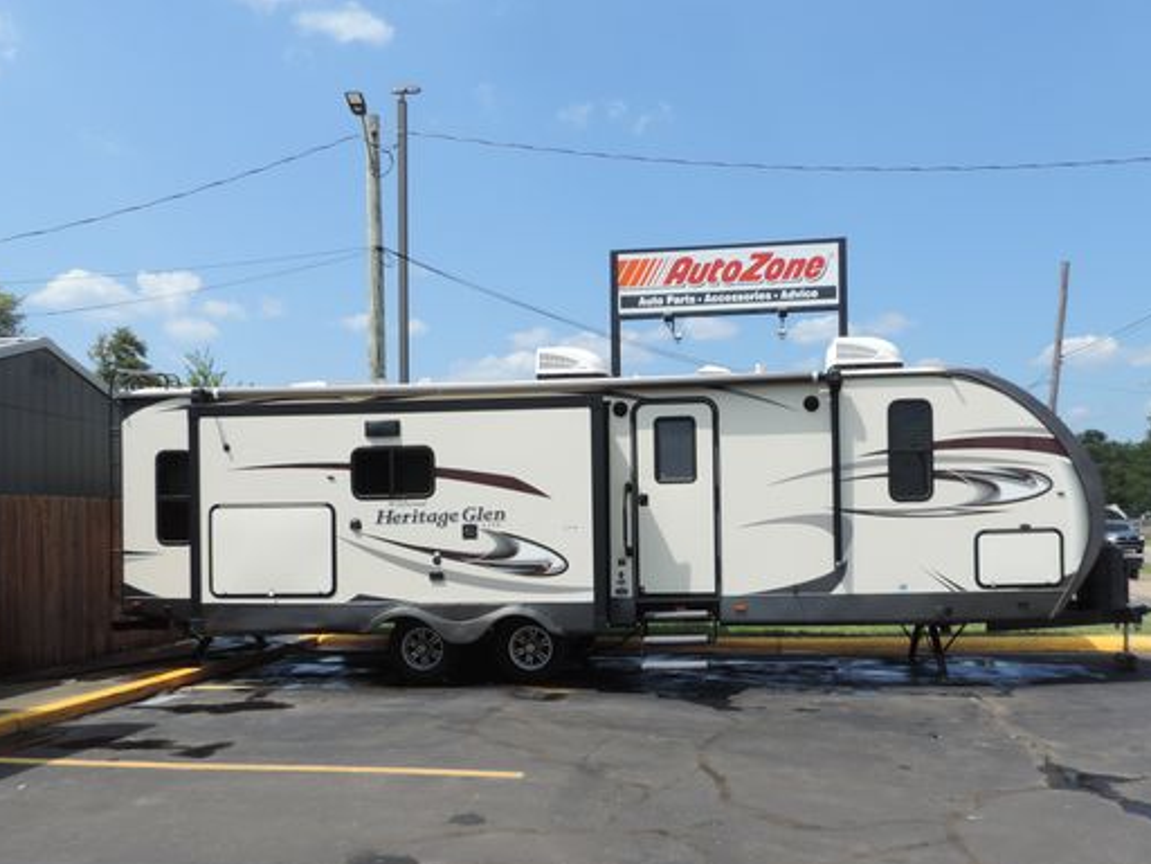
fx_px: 998
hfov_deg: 59.9
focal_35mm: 30
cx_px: 623
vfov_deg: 46.4
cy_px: 538
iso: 80
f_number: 3
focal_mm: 4.3
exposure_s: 1/1250
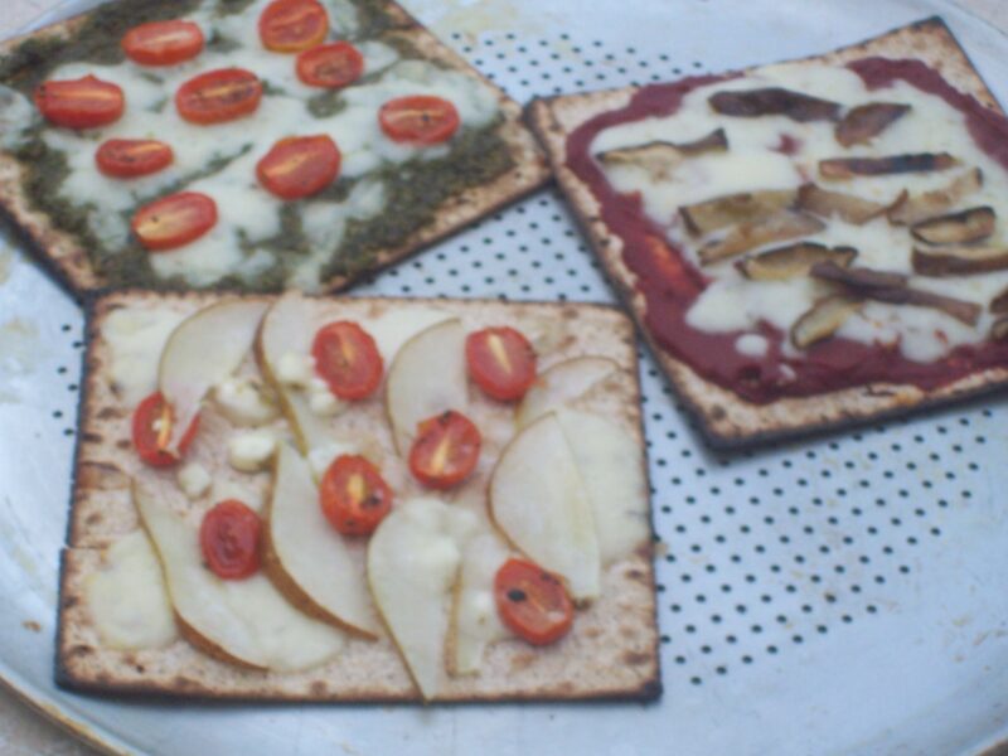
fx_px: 3145
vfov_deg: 13.7
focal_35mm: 108
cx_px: 504
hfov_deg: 18.2
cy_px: 378
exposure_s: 1/128
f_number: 4.8
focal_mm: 18
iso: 116
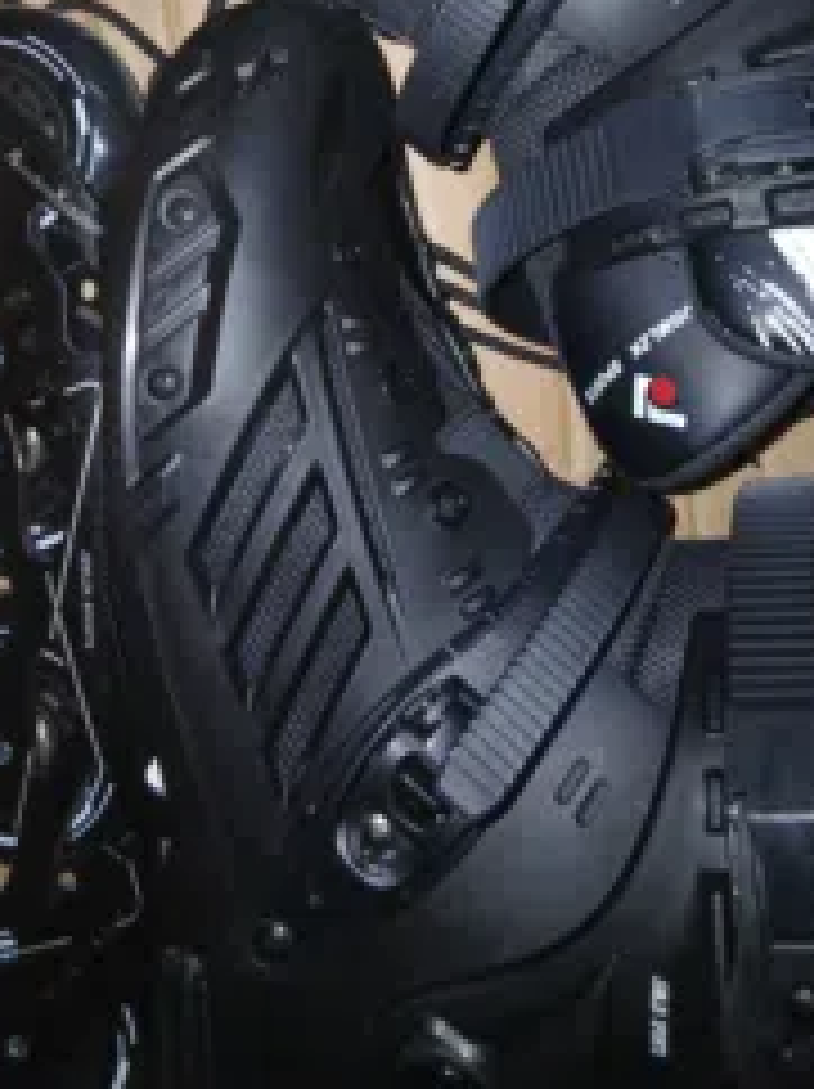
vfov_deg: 42.2
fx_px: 1351
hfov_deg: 33.4
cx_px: 513
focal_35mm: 43
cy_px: 243
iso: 160
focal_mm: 3.98
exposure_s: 1/50
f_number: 1.8
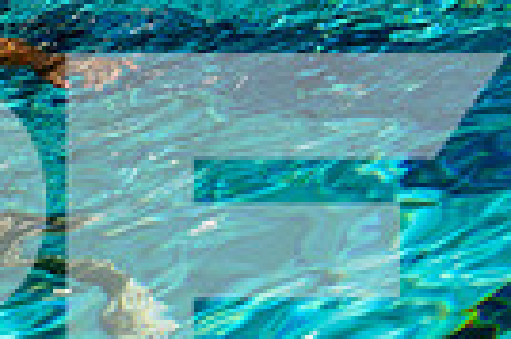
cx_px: -465
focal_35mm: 303
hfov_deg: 6.6
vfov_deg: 4.5
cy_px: 257
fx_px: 4296
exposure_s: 1/250
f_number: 4
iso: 100
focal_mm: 70
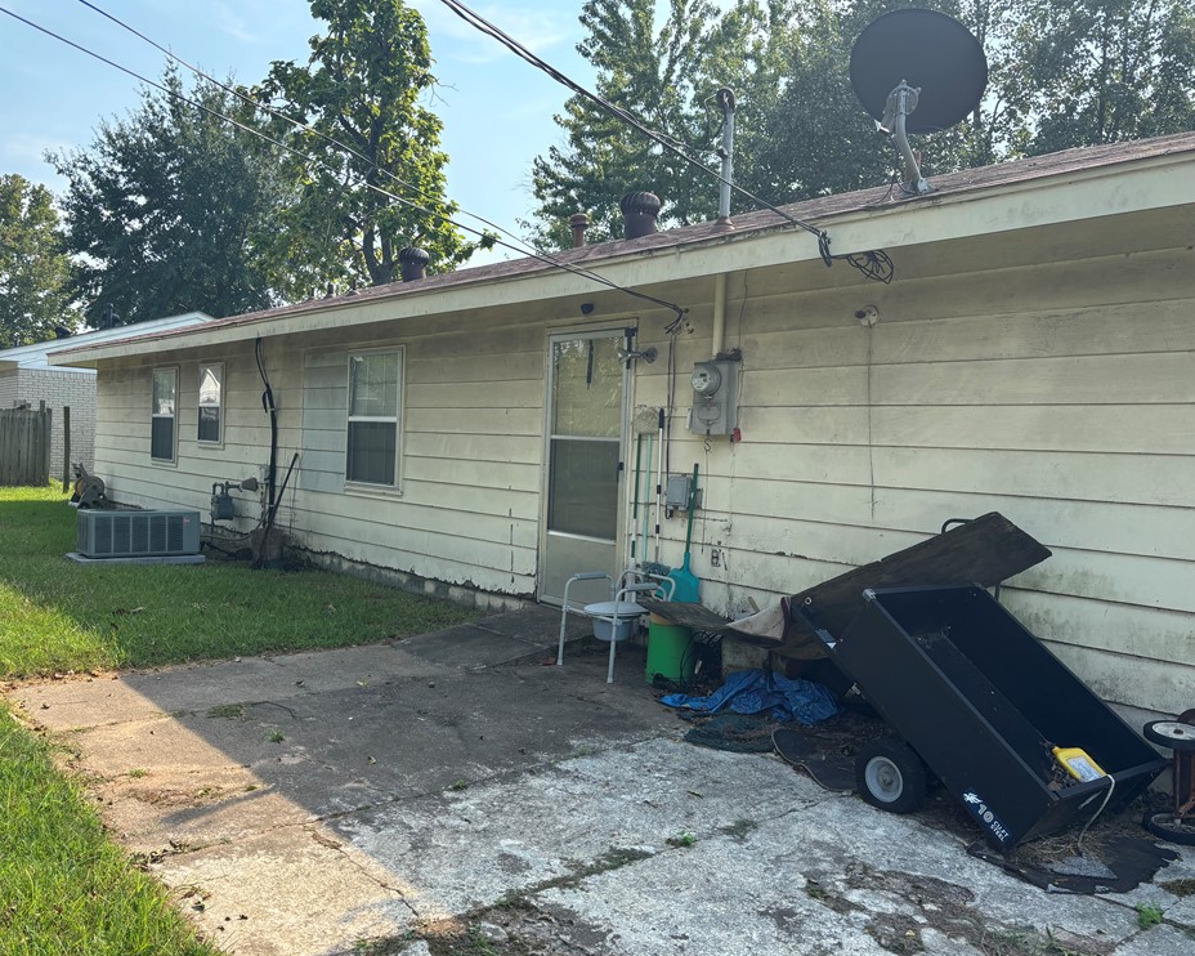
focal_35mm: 28
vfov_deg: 51.5
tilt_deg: -0.3
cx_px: 585
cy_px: 470
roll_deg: -2.9
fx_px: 990
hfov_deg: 62.2
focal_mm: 5.96
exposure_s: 1/988
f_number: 1.6
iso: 50
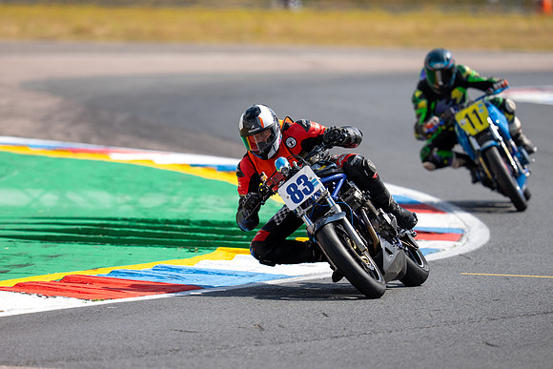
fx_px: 6146
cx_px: 276
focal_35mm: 400
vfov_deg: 3.4
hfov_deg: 5.2
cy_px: 184
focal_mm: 400
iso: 50
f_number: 4
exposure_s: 1/500
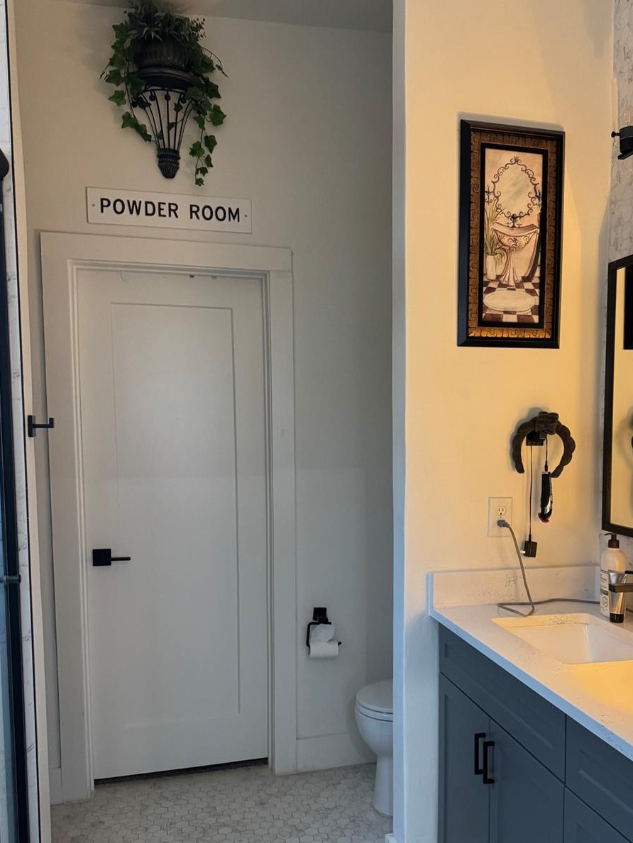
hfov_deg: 45.2
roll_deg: +1.0
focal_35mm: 31
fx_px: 756
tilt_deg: -4.1
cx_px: 385
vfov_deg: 58.0
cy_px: 491
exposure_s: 1/60
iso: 320
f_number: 1.78
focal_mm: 6.76
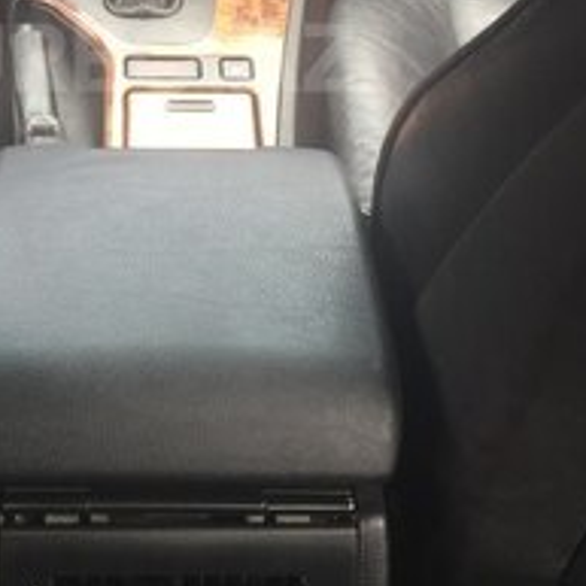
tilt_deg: -31.6
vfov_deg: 25.3
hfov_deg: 25.7
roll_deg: -1.2
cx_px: 121
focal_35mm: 66
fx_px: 1264
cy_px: 58
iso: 32
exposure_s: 1/50
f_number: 2.2
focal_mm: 4.15
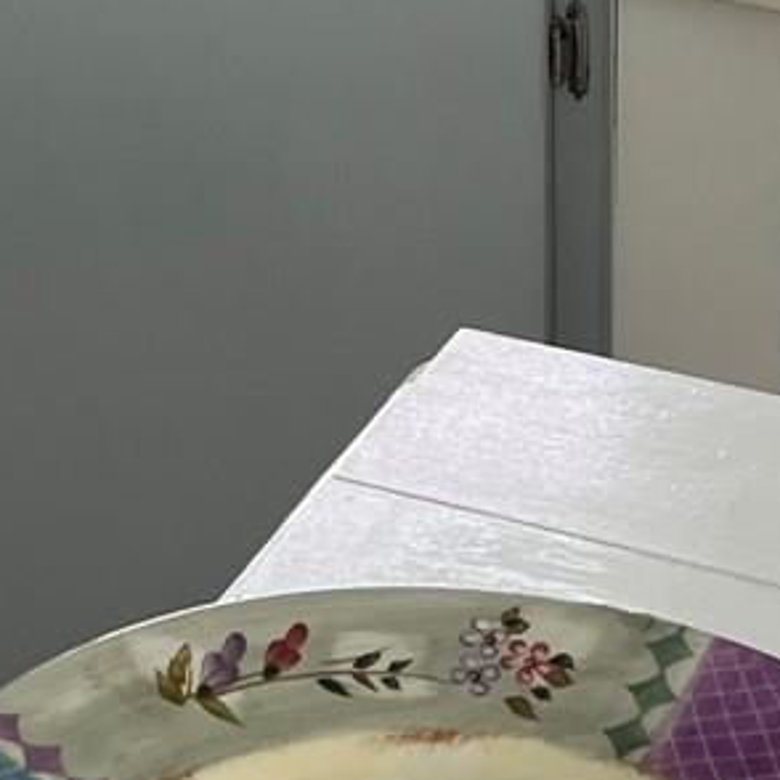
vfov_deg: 12.6
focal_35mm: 125
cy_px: -687
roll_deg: +1.2
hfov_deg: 13.7
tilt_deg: -9.3
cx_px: -50
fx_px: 3187
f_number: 1.6
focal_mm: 5.1
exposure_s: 1/122
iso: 80
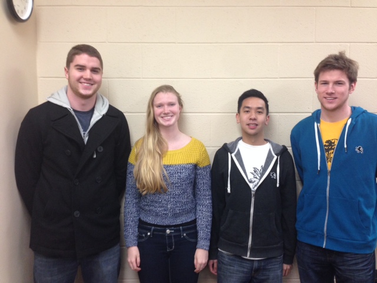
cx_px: 188
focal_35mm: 33
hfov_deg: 55.4
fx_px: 359
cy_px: 142
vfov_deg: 42.9
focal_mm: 4.12
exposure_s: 1/20
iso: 125
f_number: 2.4
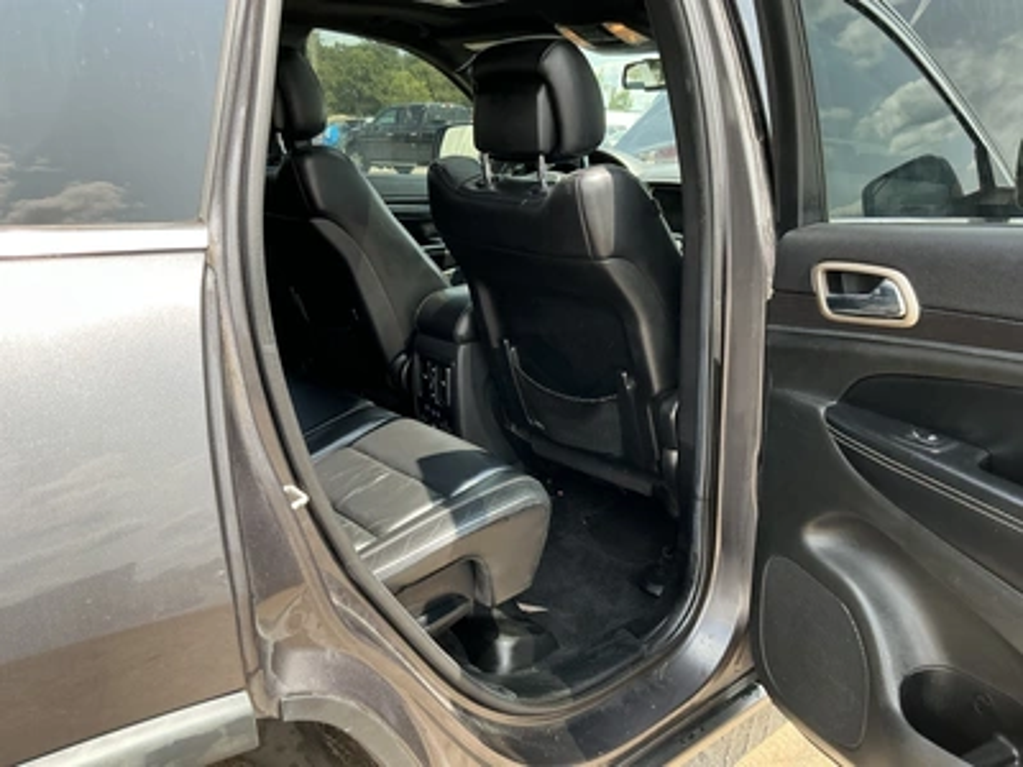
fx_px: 827
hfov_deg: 63.4
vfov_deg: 49.7
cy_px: 384
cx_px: 512
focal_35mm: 28
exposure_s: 1/182
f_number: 1.8
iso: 25
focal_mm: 3
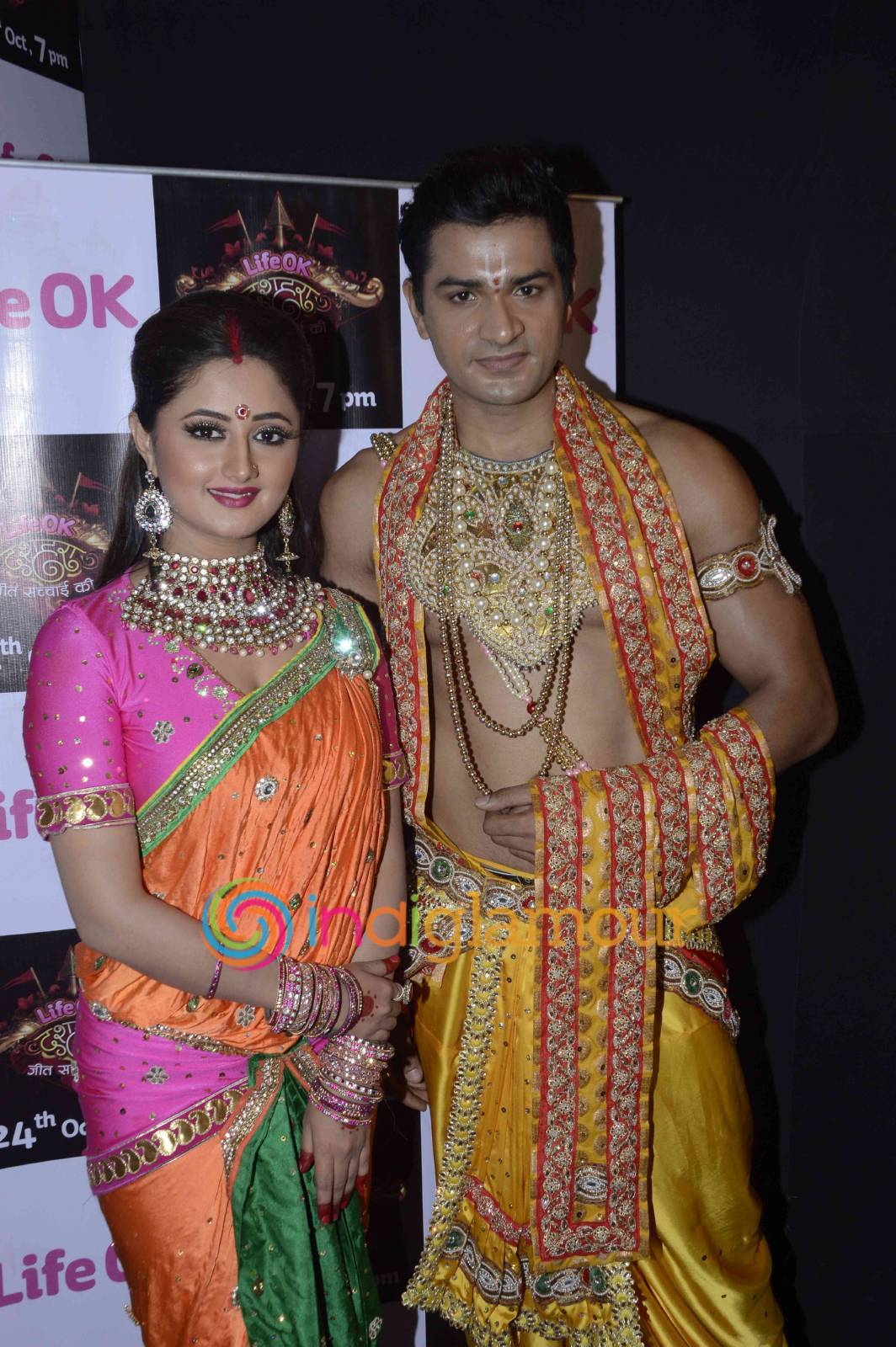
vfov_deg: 51.3
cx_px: 448
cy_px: 674
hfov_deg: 35.4
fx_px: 1402
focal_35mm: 38
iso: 400
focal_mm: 25
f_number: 10
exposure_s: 1/160
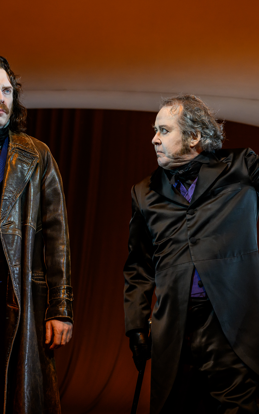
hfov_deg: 15.9
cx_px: 156
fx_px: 926
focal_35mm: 82
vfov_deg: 25.2
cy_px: 208
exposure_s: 1/320
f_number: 4
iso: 1000
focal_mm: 53
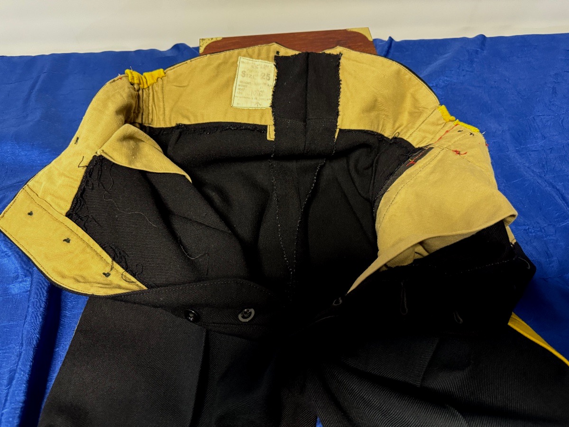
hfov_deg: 71.6
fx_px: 394
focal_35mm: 24
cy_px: 214
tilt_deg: -55.8
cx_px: 284
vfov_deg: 56.8
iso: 640
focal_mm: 6.76
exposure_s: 1/33
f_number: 1.78
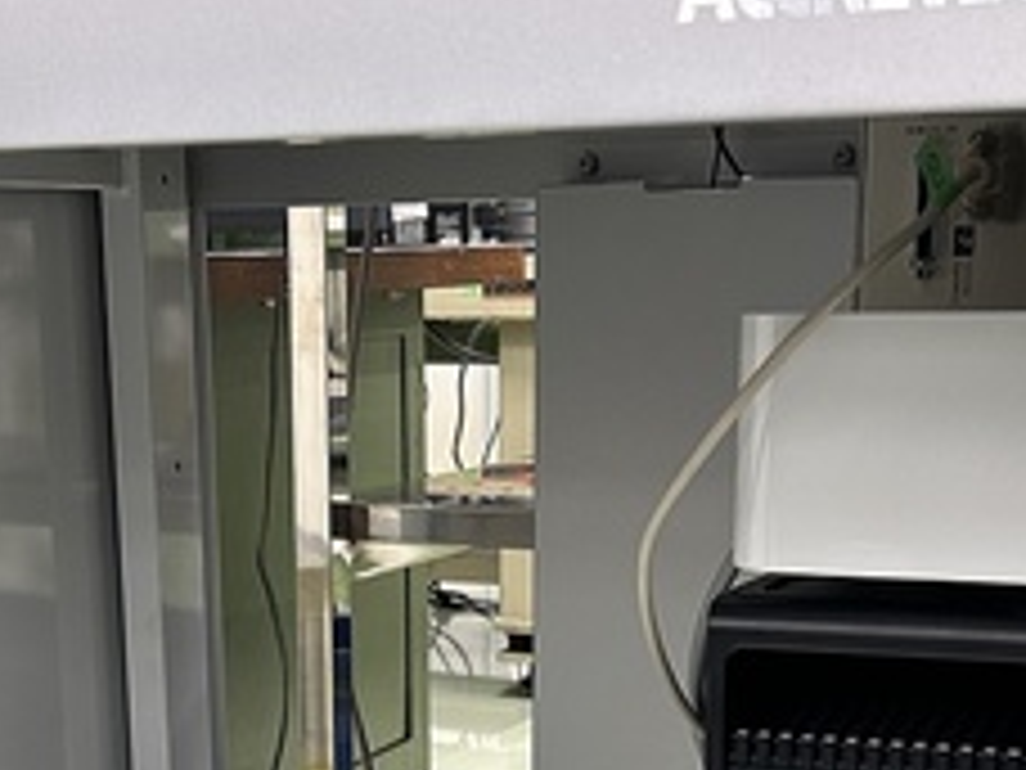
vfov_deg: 19.3
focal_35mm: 73
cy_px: 856
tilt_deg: -15.4
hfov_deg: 26.6
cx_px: 396
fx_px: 2164
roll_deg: +1.3
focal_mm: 5.7
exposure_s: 1/50
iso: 80
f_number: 1.5
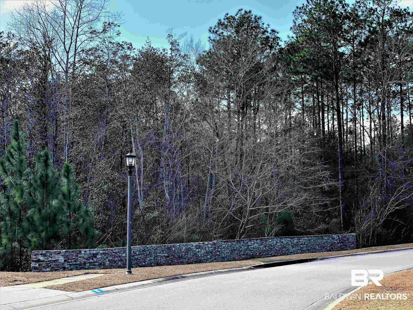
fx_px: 692
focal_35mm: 58
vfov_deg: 25.2
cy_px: 158
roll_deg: +0.4
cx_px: 210
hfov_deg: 33.2
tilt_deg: +4.7
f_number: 2.8
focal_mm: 6.6
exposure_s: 1/178
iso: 20
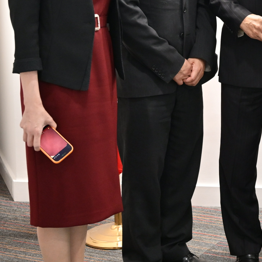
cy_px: -3
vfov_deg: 14.8
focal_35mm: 116
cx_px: 353
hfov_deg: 14.3
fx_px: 993
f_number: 2.8
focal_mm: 32
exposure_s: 1/125
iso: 1600
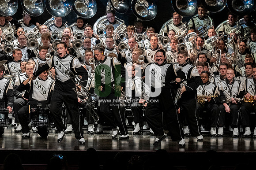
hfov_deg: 9.8
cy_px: 85
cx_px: 128
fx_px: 1492
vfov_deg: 6.5
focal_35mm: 210
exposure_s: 1/500
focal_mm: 140
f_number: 4
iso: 4000
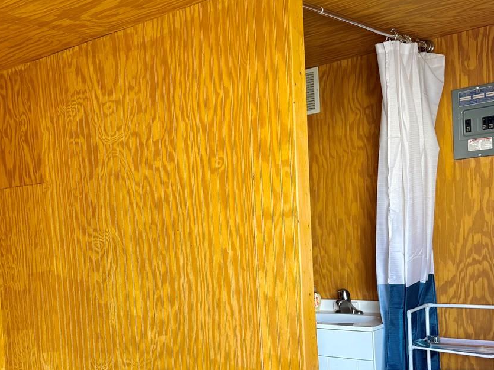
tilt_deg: -5.1
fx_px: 656
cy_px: 277
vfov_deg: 31.0
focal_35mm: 46
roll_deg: +2.9
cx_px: 172
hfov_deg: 40.8
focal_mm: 6.76
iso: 100
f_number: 1.78
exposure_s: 1/121
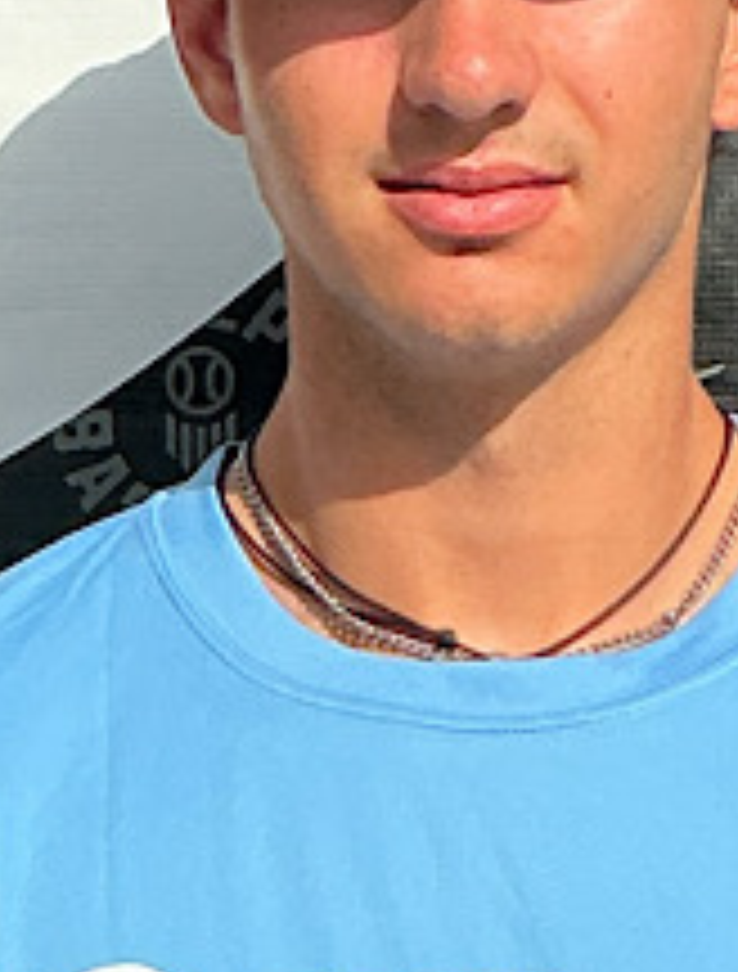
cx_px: 484
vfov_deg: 22.8
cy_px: 821
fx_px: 2369
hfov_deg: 17.7
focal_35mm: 84
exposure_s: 1/5263
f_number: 1.8
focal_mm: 3
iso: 25
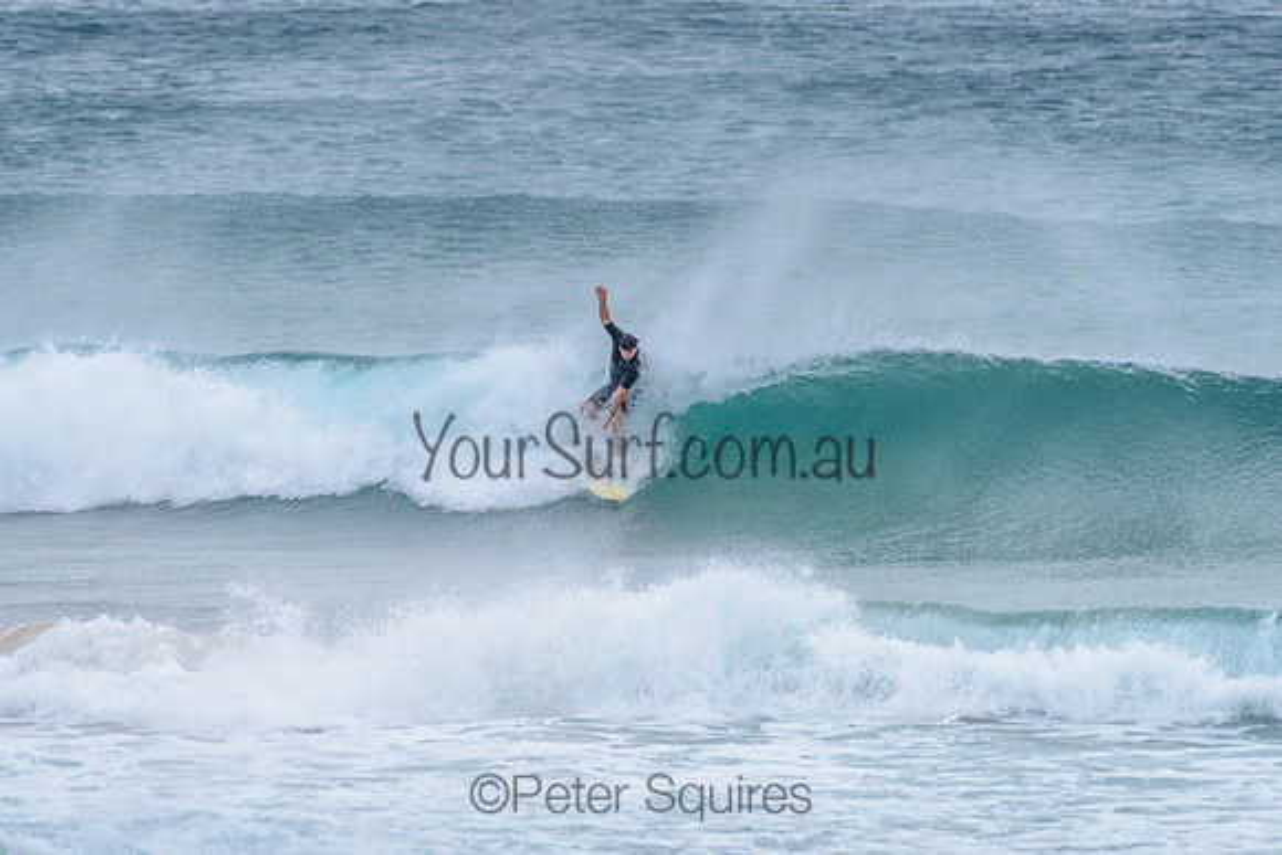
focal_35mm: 613
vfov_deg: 2.2
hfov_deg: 3.4
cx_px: 624
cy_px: 416
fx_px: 21840
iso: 500
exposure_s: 1/2000
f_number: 5.6
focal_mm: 500
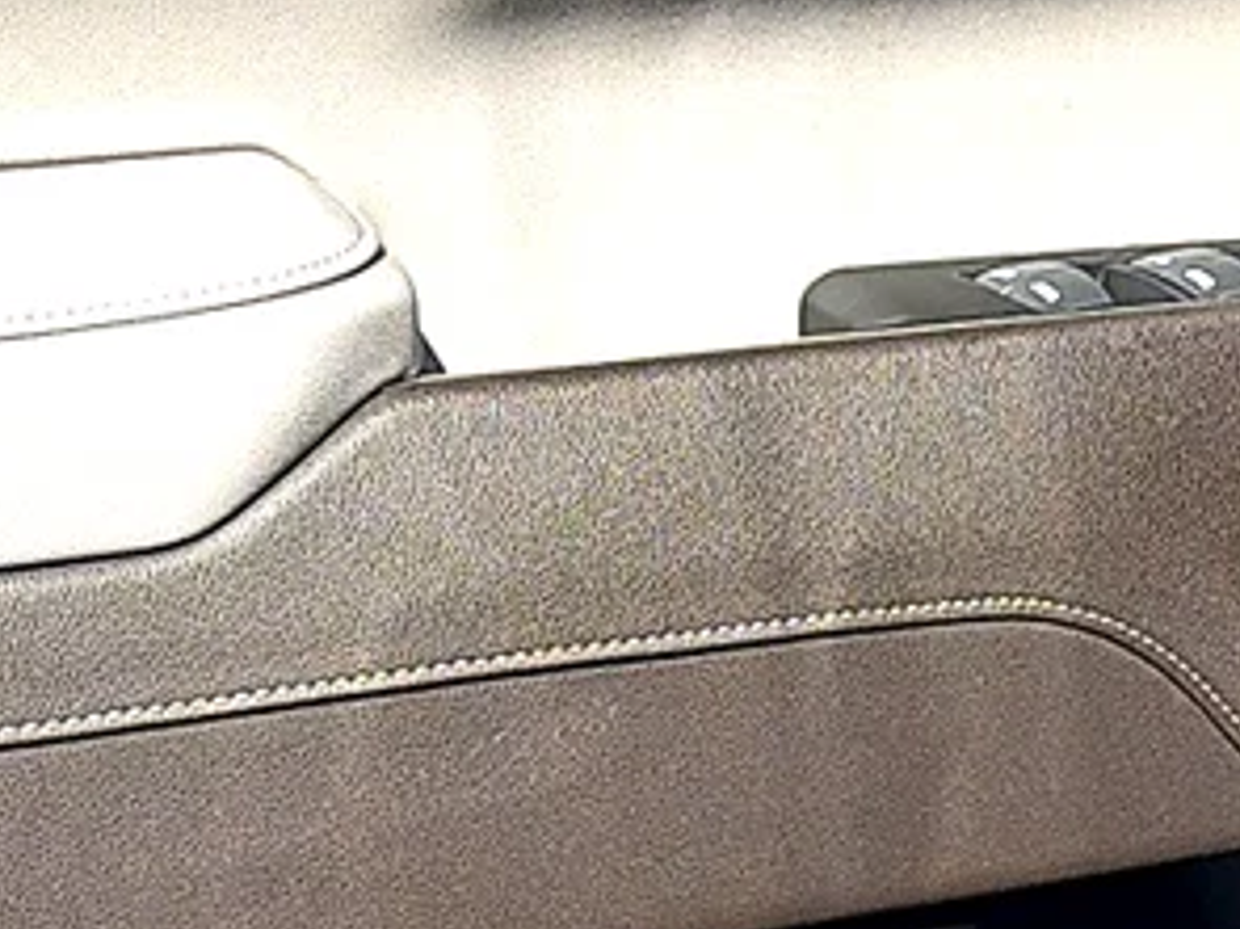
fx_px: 3652
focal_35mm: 102
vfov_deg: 14.5
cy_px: 376
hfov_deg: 19.3
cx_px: 681
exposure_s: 1/2525
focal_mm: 6.76
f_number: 1.78
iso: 80
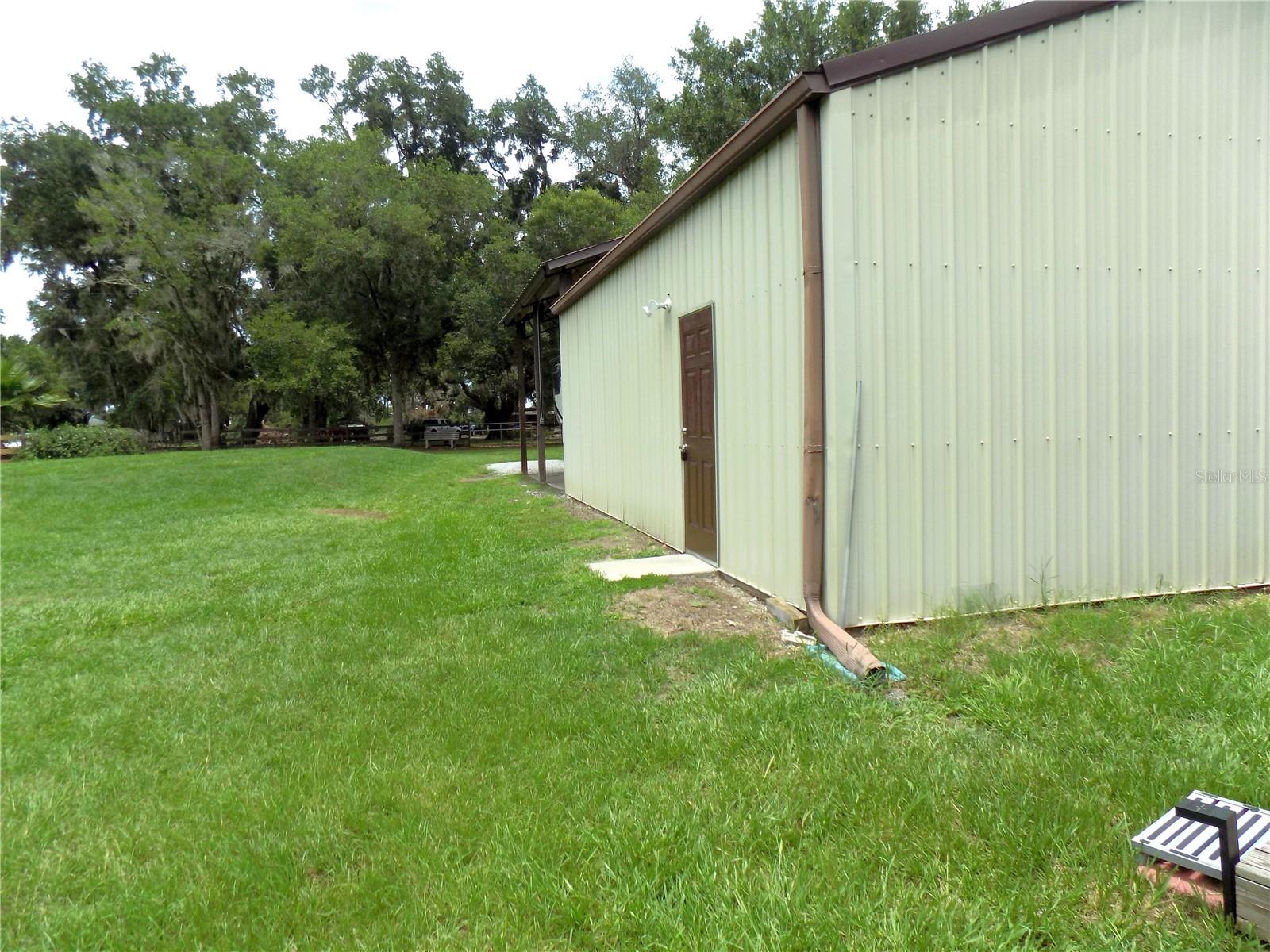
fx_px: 844
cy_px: 476
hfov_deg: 73.9
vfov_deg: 58.9
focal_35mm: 23
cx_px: 635
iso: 80
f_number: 3.1
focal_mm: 4
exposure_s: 1/1000
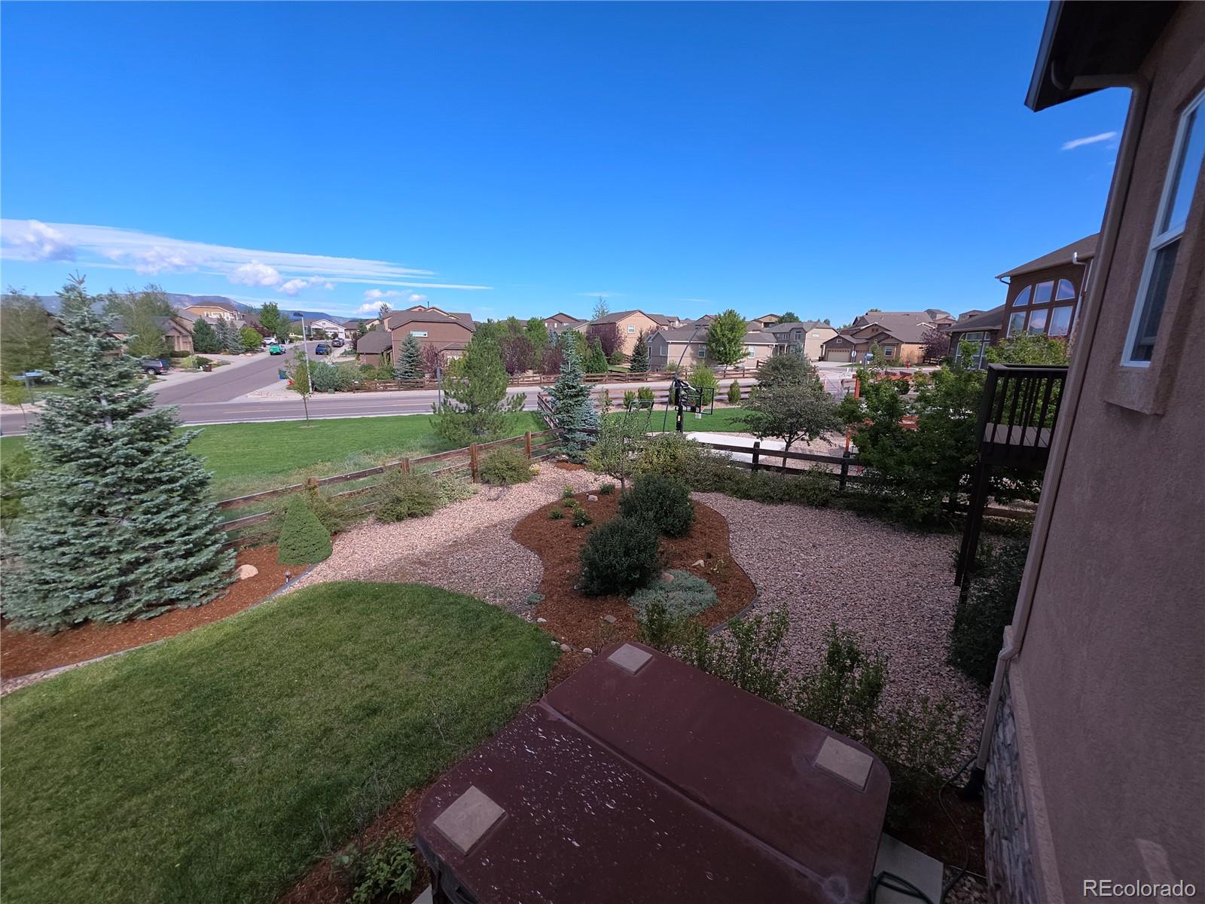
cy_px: 452
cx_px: 602
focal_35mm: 13
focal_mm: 2.2
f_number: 1.9
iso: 20
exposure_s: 1/588
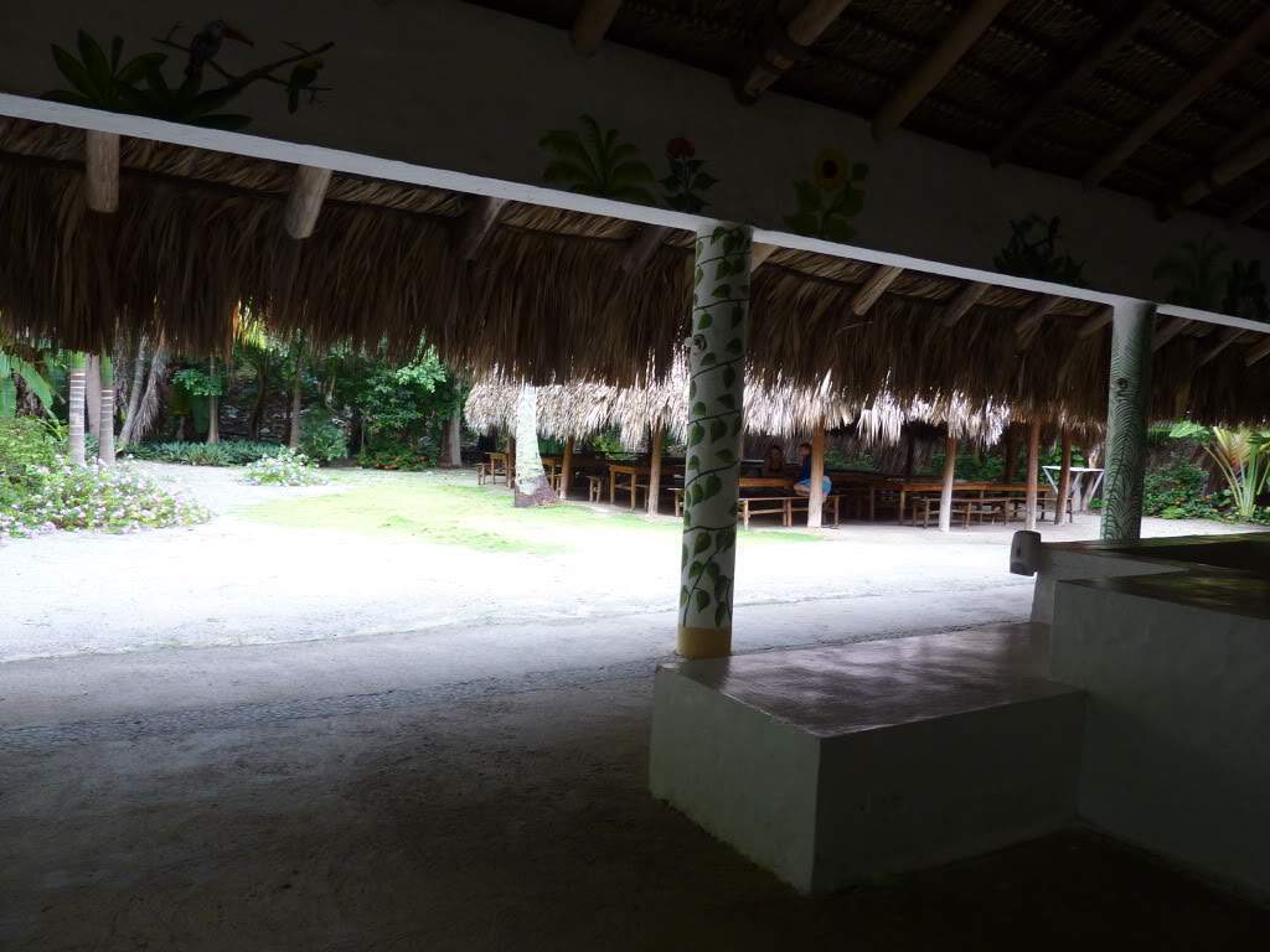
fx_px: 917
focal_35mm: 25
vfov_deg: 54.9
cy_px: 476
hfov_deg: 69.4
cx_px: 635
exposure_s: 1/40
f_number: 3.3
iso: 80
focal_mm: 4.1
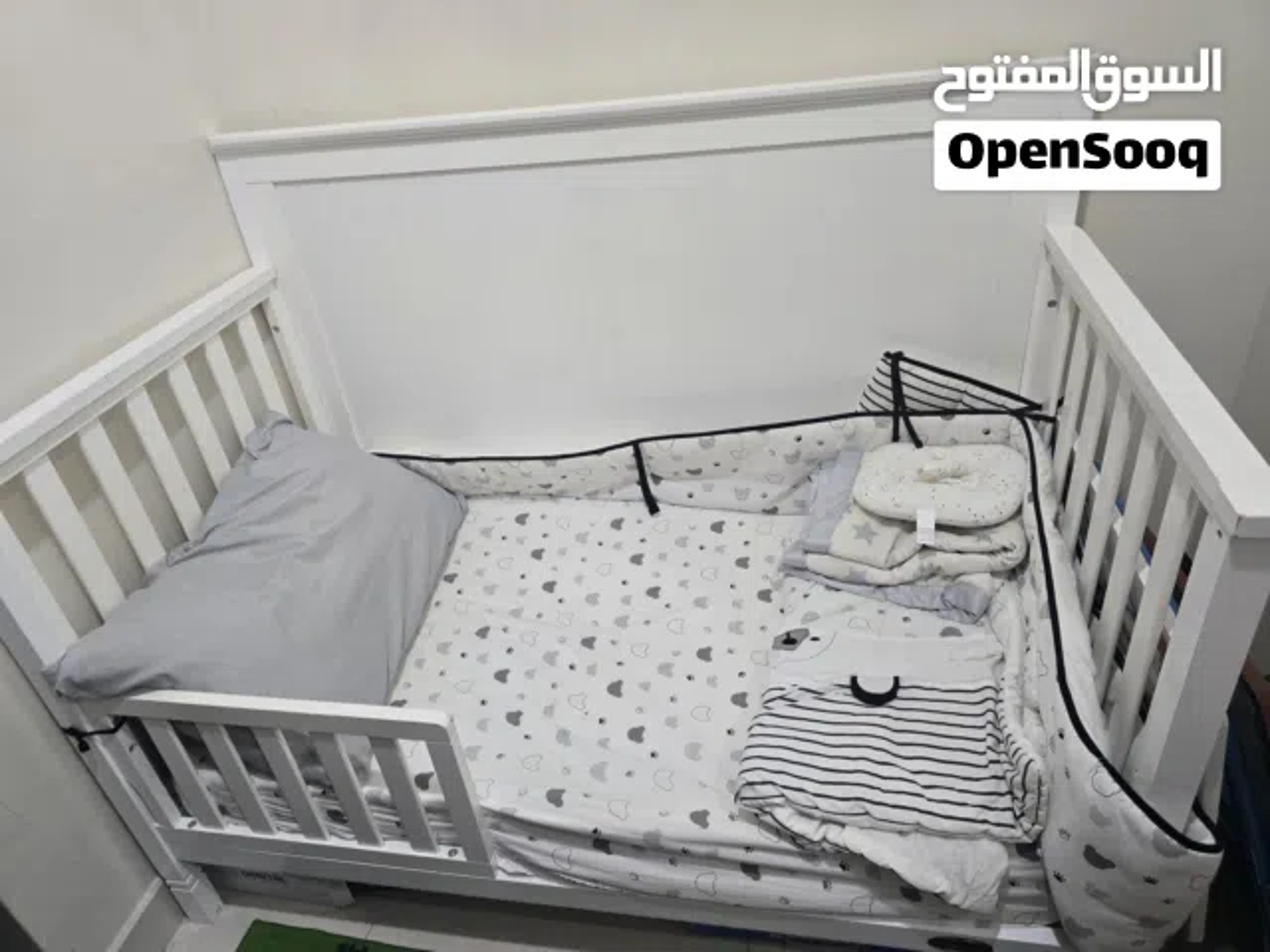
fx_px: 844
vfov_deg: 58.9
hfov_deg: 73.9
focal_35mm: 23
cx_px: 635
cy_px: 476
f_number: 1.7
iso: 320
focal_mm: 6.3
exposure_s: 1/100
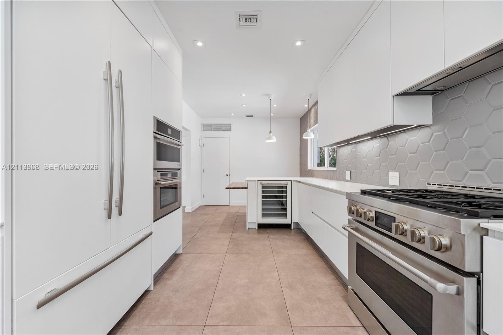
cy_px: 168
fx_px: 196
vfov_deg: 81.2
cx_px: 252
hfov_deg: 104.3
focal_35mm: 14
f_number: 8
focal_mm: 14
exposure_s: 1/2
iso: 100
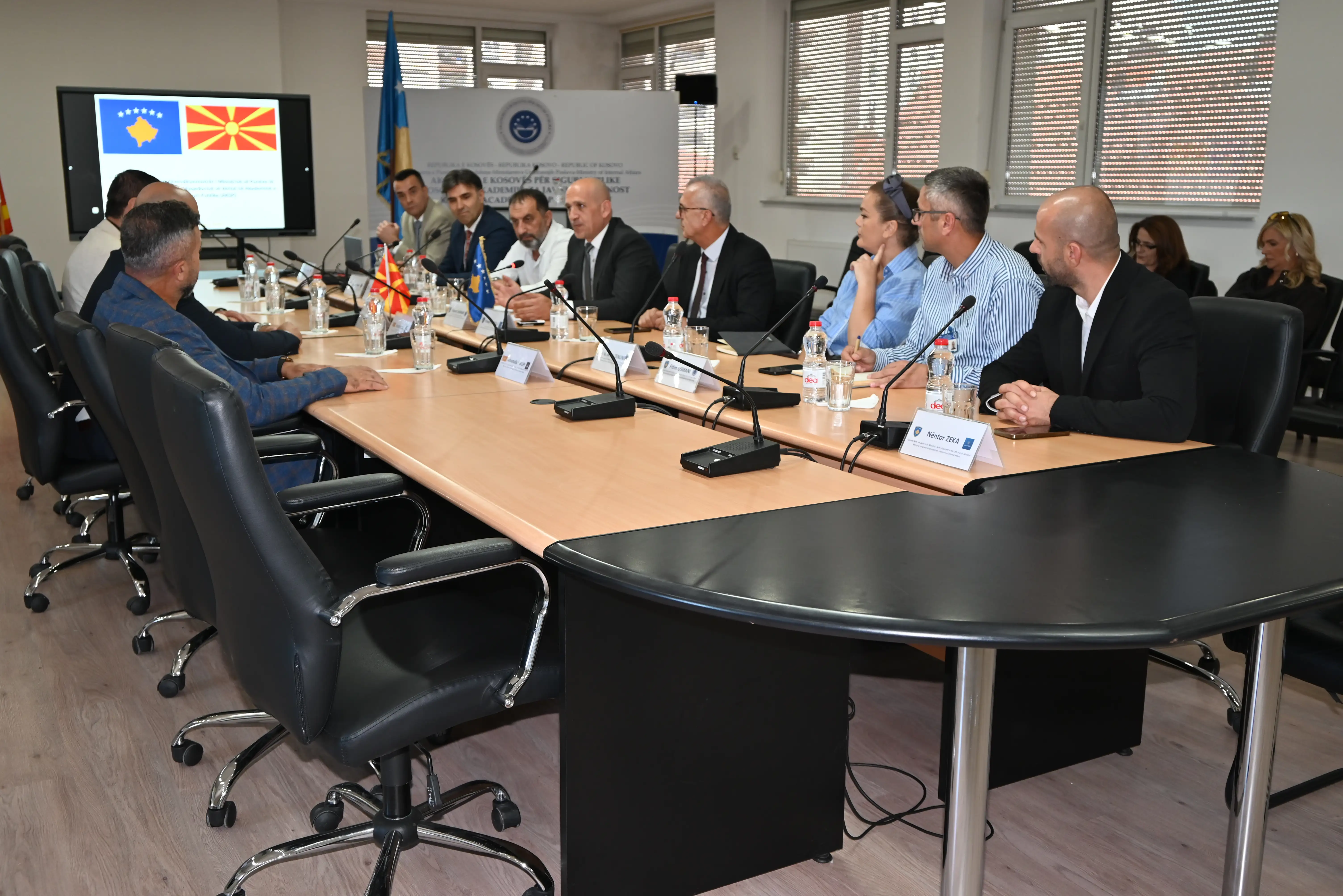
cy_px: 448
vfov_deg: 39.5
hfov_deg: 56.5
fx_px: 1250
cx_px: 672
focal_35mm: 34
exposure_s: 1/60
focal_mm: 33.5
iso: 720
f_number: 5
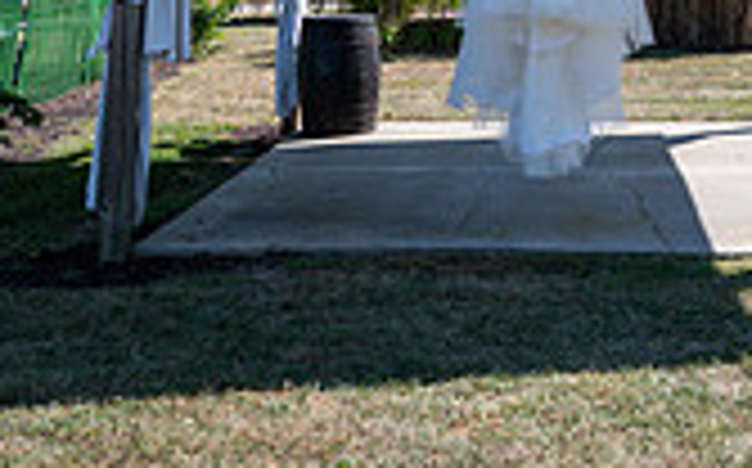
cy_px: -274
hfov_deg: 30.7
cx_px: 536
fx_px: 1351
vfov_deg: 17.3
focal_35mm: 66
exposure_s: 1/1000
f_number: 2.8
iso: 100
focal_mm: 24
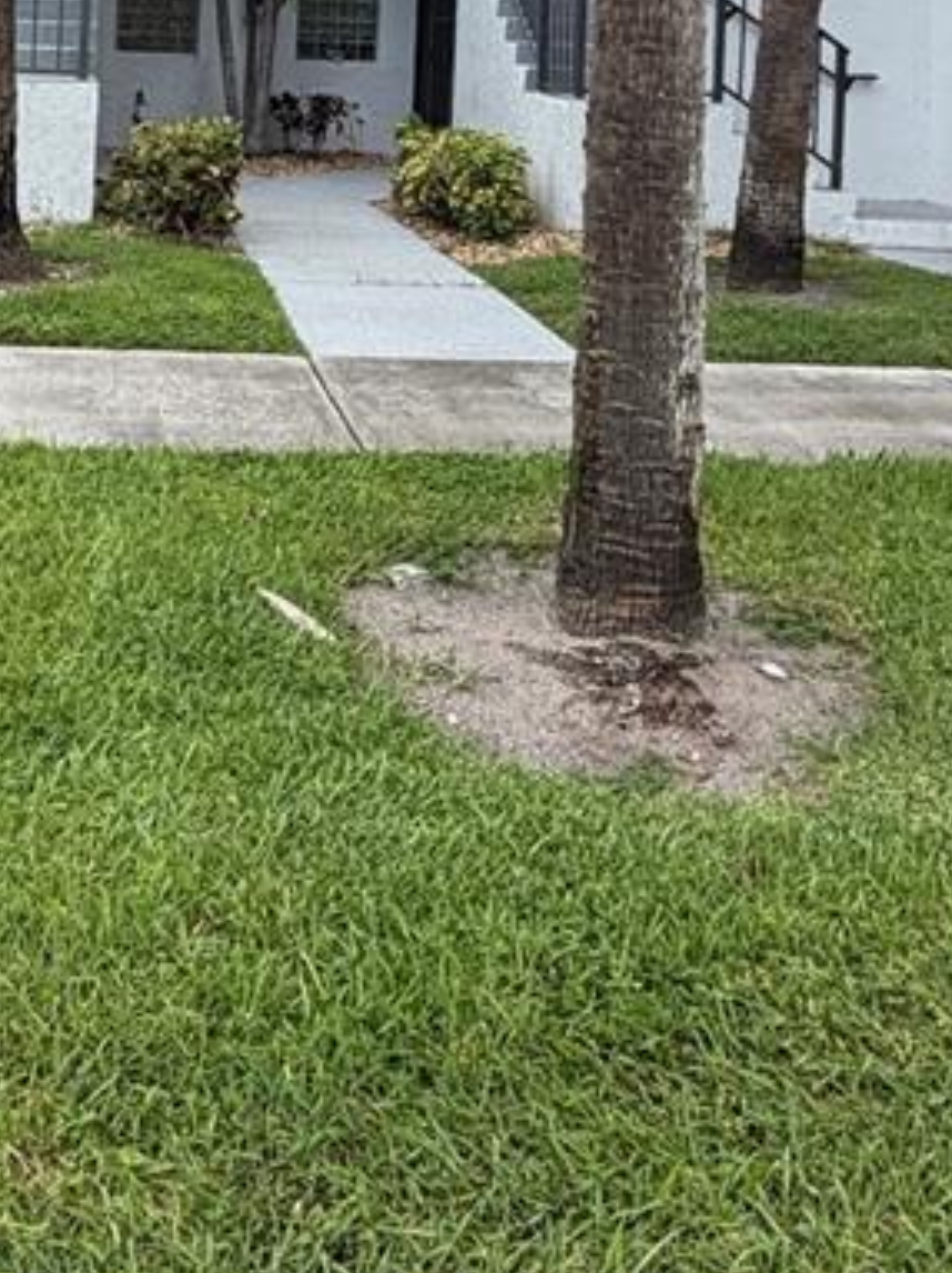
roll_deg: -2.1
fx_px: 1615
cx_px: 250
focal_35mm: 44
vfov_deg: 38.4
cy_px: 17
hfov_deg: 32.3
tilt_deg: +0.5
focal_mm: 2.22
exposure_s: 1/770
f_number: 2.2
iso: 40
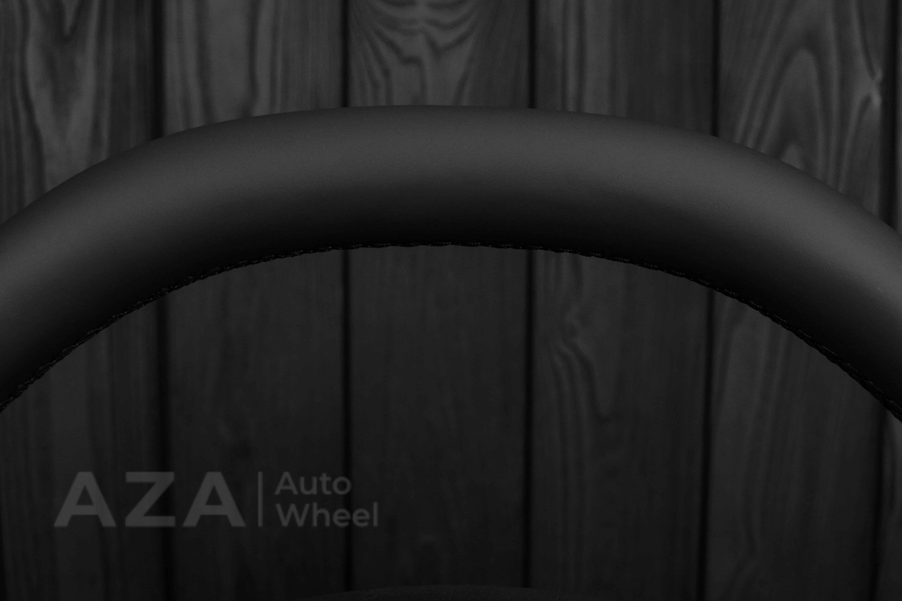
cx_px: 451
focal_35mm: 52
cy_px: 300
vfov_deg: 25.8
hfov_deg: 37.8
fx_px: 1315
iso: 500
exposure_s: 1/125
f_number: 6.3
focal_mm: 35
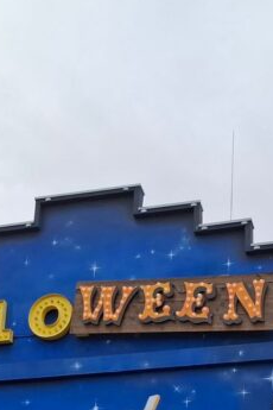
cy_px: 392
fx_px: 808
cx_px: 155
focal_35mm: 71
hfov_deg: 19.2
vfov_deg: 27.1
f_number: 1.8
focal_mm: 5.54
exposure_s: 1/1401
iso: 50
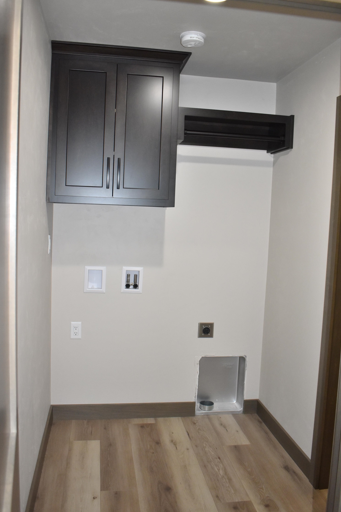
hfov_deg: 42.3
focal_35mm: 31
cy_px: 248
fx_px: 441
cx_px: 172
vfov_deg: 60.3
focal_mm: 20
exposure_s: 1/160
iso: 800
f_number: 3.8
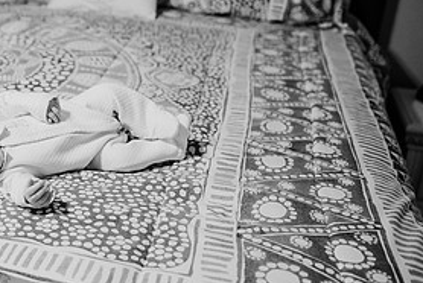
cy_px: 104
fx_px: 588
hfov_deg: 37.4
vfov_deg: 27.0
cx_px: 56
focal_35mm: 50
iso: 800
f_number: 2.2
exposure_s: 1/160
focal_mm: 24
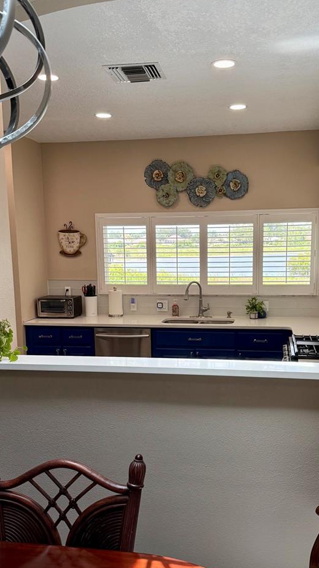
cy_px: 311
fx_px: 511
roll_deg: +0.3
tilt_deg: -5.6
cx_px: 187
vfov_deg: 57.9
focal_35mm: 34
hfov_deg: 34.6
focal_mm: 6.76
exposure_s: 1/234
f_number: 1.78
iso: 160
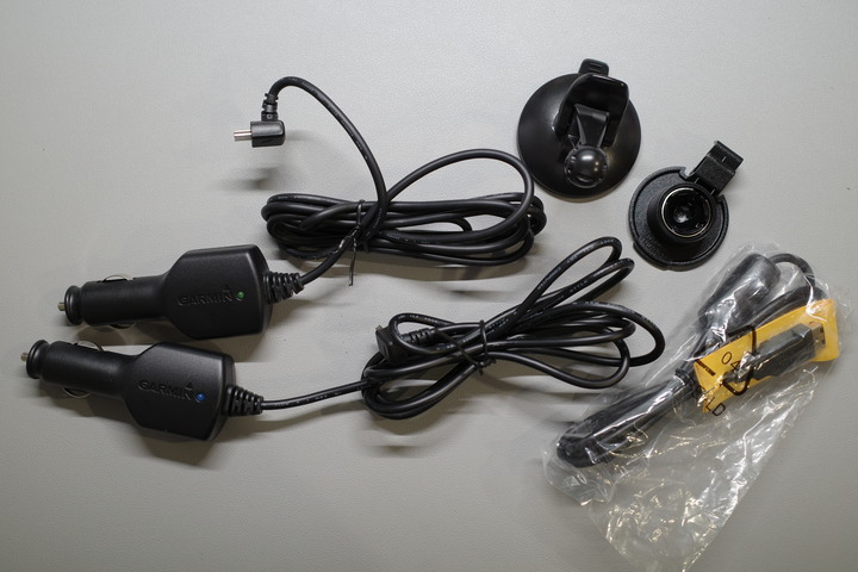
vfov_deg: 37.9
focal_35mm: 35
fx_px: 834
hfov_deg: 54.4
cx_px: 429
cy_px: 286
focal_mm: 18.3
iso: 200
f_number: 2.8
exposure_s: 1/40
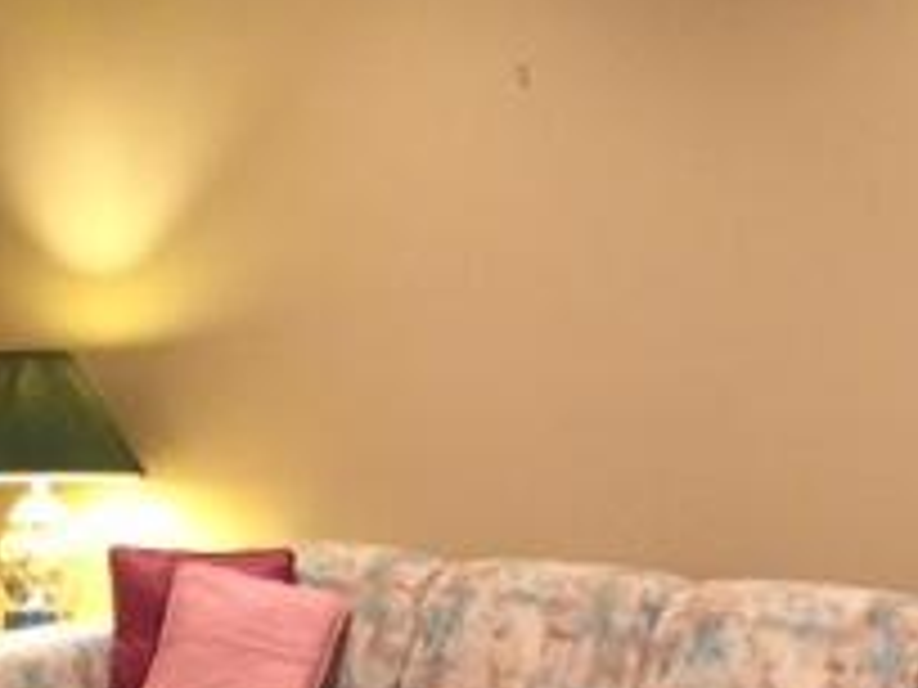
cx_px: 572
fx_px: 2413
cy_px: 827
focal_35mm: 91
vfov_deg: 15.6
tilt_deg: -12.2
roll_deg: -0.1
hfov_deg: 21.5
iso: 250
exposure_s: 1/30
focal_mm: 4.15
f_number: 2.2
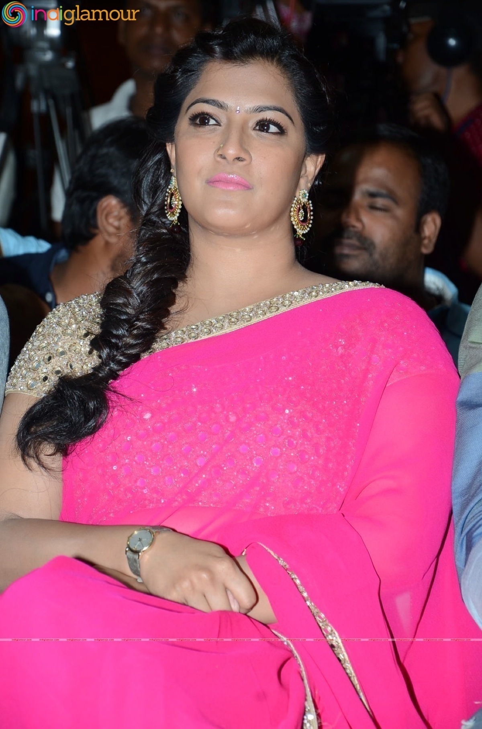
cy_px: 364
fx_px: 3179
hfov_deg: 8.7
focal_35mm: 158
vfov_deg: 13.1
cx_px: 241
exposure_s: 1/125
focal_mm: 105
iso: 400
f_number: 5.6
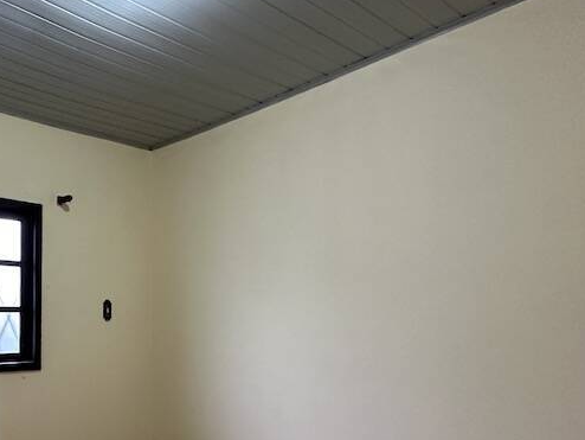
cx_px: 107
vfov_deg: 47.1
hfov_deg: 56.6
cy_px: 311
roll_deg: -0.1
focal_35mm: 29
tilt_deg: -0.1
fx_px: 490
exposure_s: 1/60
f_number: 2.2
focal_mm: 2.22
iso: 500
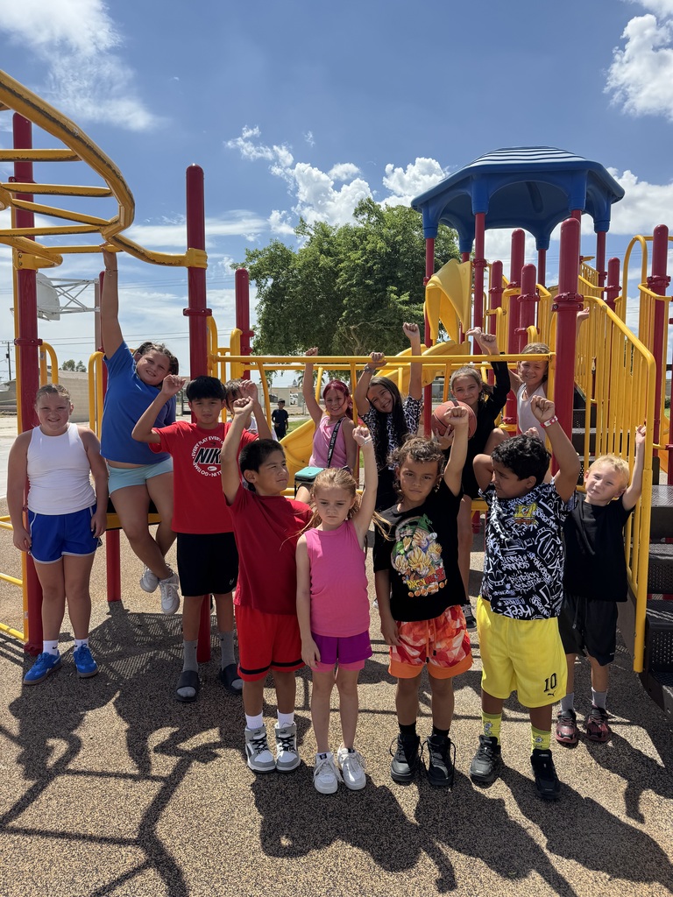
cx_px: 336
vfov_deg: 71.6
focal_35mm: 24
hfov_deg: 56.8
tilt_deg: -2.3
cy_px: 448
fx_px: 622
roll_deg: +0.7
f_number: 1.78
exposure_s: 1/3597
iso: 80
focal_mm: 6.76
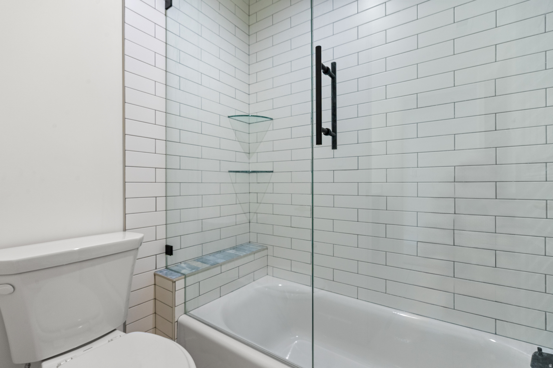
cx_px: 276
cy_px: 184
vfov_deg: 73.7
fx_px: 246
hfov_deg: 96.7
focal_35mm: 16
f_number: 9
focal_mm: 16
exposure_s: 1/8
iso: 400
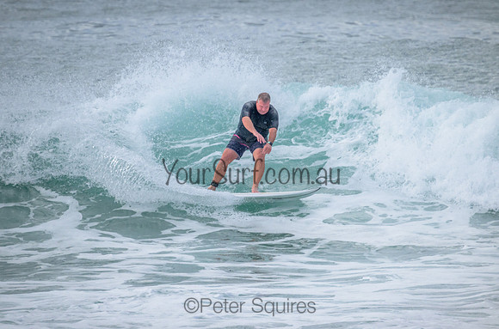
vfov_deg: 1.6
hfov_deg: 2.5
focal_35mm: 837
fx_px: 11567
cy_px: 156
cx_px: 239
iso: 1800
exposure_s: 1/1250
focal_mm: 800
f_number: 11
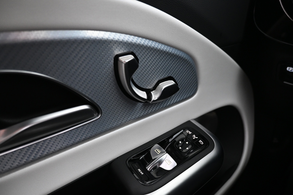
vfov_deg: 53.1
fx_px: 195
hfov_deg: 73.7
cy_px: 98
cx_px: 146
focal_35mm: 24
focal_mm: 16
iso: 1600
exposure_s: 1/13
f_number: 3.5
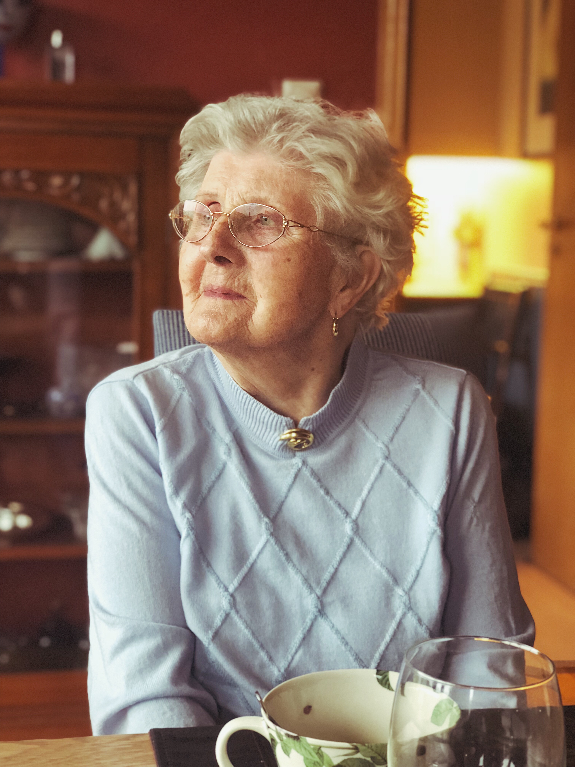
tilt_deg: -7.2
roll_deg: -1.6
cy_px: 384
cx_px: 288
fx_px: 1262
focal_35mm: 57
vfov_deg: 33.8
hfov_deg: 25.7
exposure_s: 1/50
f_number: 2.8
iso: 640
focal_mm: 6.6
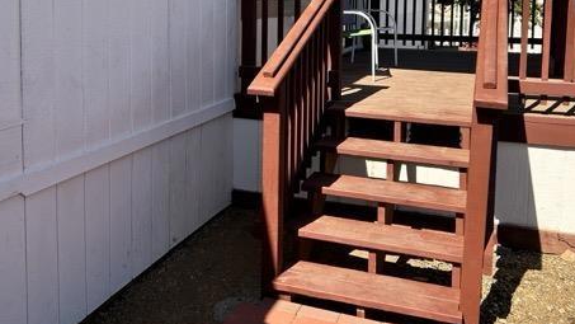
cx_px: 264
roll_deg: +0.5
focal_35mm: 40
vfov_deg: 28.7
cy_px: 38
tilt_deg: -5.0
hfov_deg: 50.4
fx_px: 610
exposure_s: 1/2457
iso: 50
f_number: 1.5
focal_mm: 5.7
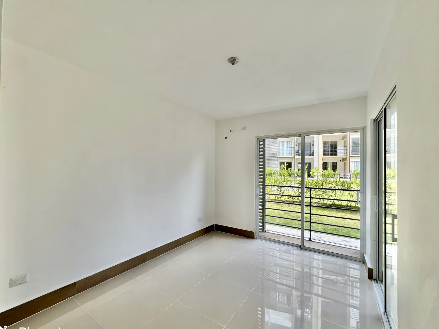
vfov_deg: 81.7
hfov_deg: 98.2
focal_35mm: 15
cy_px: 167
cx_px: 220
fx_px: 190
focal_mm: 2.22
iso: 40
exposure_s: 1/138
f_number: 2.2
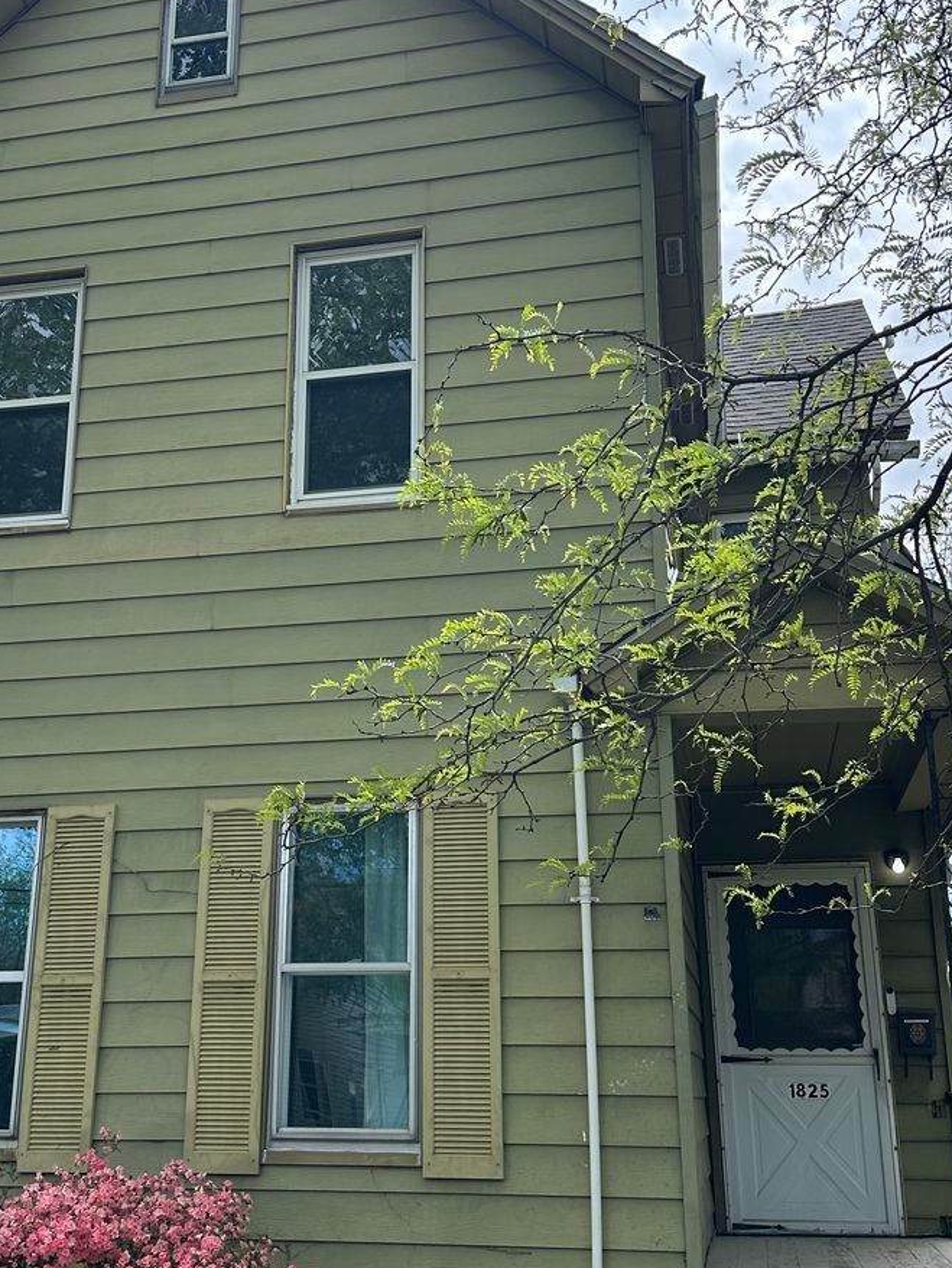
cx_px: 392
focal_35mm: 41
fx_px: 1503
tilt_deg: +17.8
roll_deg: -0.8
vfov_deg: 45.8
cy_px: 654
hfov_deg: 35.1
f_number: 1.78
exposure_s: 1/2660
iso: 80
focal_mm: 6.86
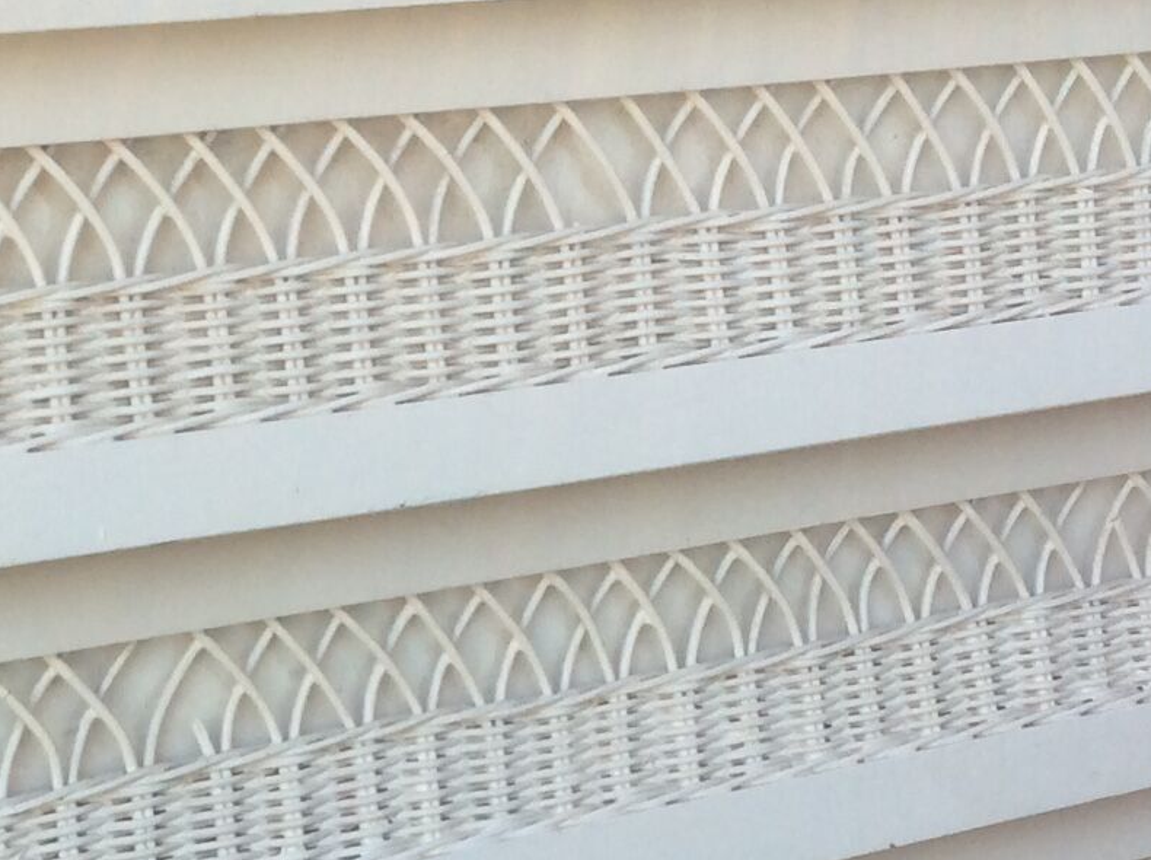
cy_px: 895
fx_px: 3486
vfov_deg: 13.8
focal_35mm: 105
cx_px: 137
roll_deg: -2.6
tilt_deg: -21.0
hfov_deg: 18.5
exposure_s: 1/126
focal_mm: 3.3
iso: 32
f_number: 2.4
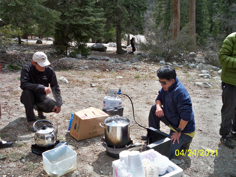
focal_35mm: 35
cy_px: 88
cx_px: 118
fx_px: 239
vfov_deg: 40.7
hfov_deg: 52.6
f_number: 3.1
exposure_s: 1/640
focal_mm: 6.3
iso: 64
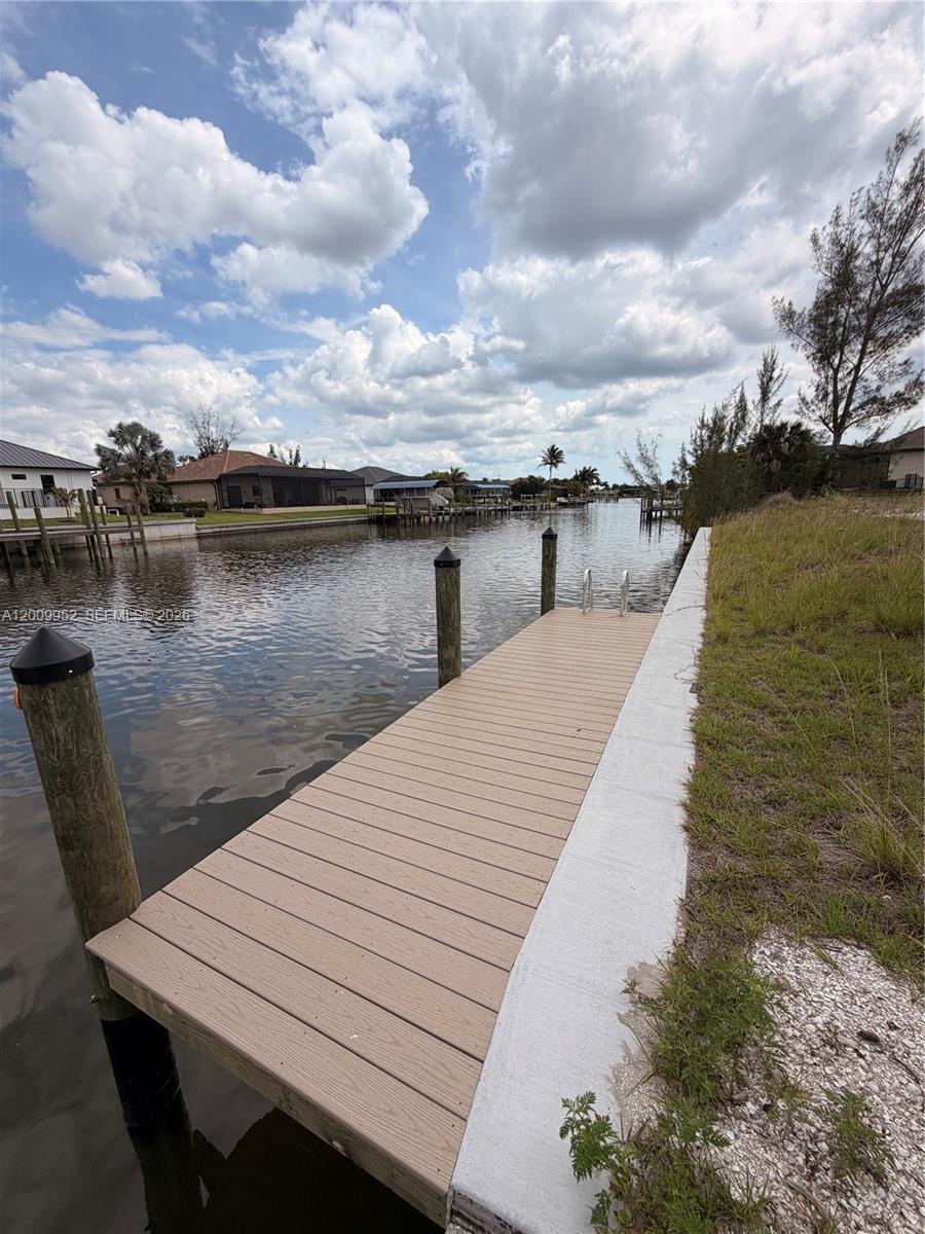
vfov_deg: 102.1
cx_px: 462
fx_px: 499
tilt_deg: -13.2
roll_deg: +1.8
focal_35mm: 14
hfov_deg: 85.7
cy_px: 617
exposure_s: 1/1339
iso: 20
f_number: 2.2
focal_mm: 2.22
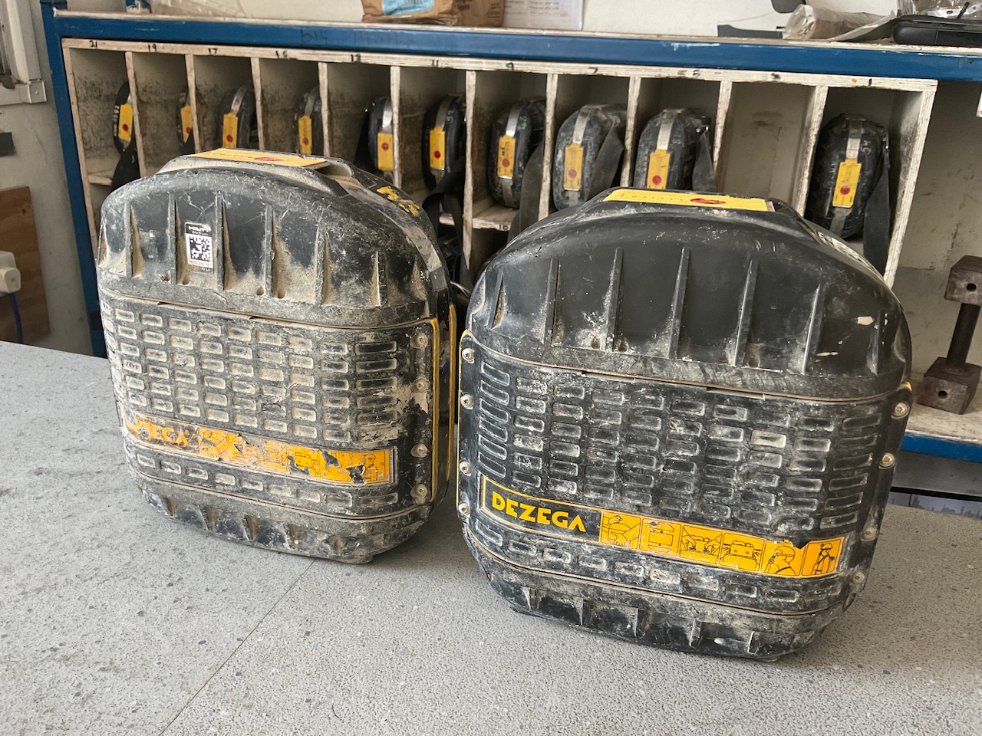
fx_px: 823
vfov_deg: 48.2
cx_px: 491
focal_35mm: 29
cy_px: 368
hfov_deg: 61.7
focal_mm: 3
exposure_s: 1/60
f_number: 1.8
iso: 125
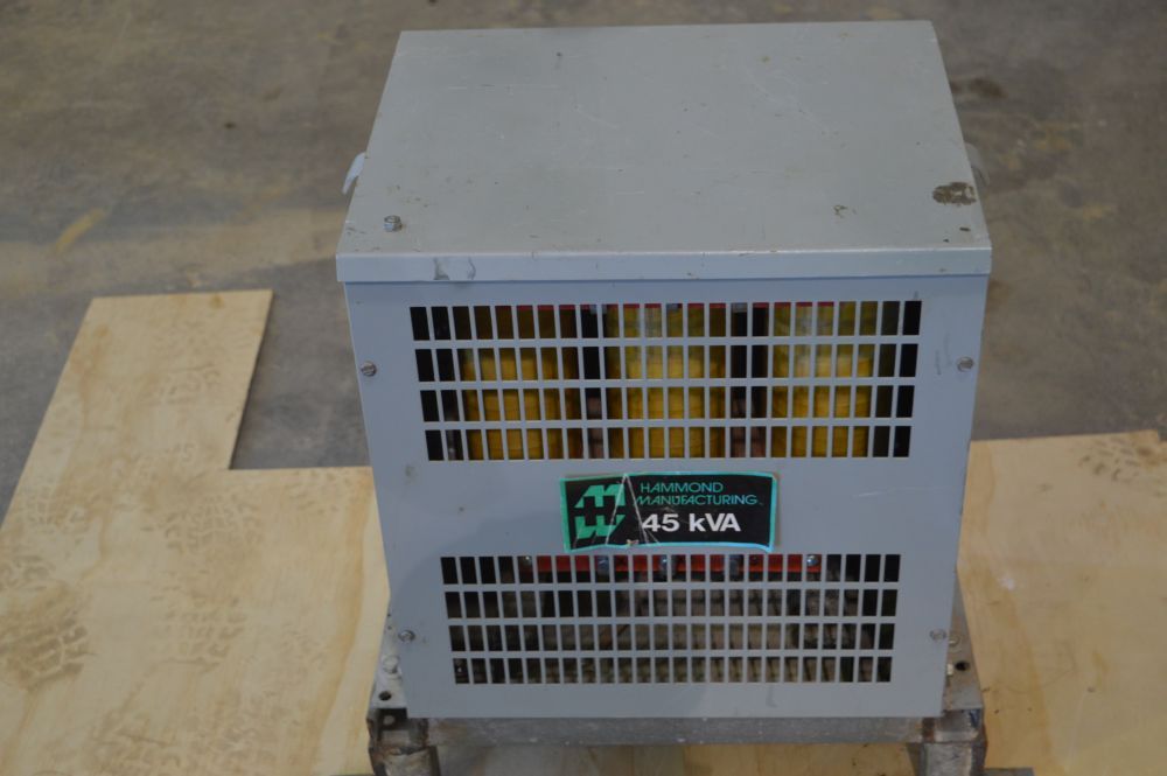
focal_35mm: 54
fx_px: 1749
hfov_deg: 36.9
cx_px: 584
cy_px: 388
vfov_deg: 25.0
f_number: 4.8
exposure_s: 1/25
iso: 400
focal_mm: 36
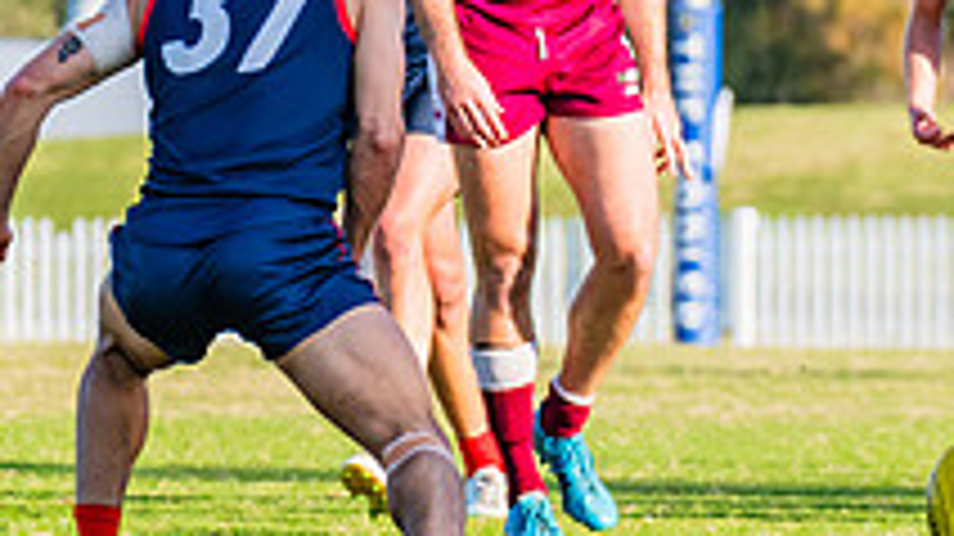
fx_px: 19999
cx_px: 1265
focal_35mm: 791
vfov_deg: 1.5
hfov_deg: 2.7
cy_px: 223
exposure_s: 1/1600
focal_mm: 270
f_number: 8
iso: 800
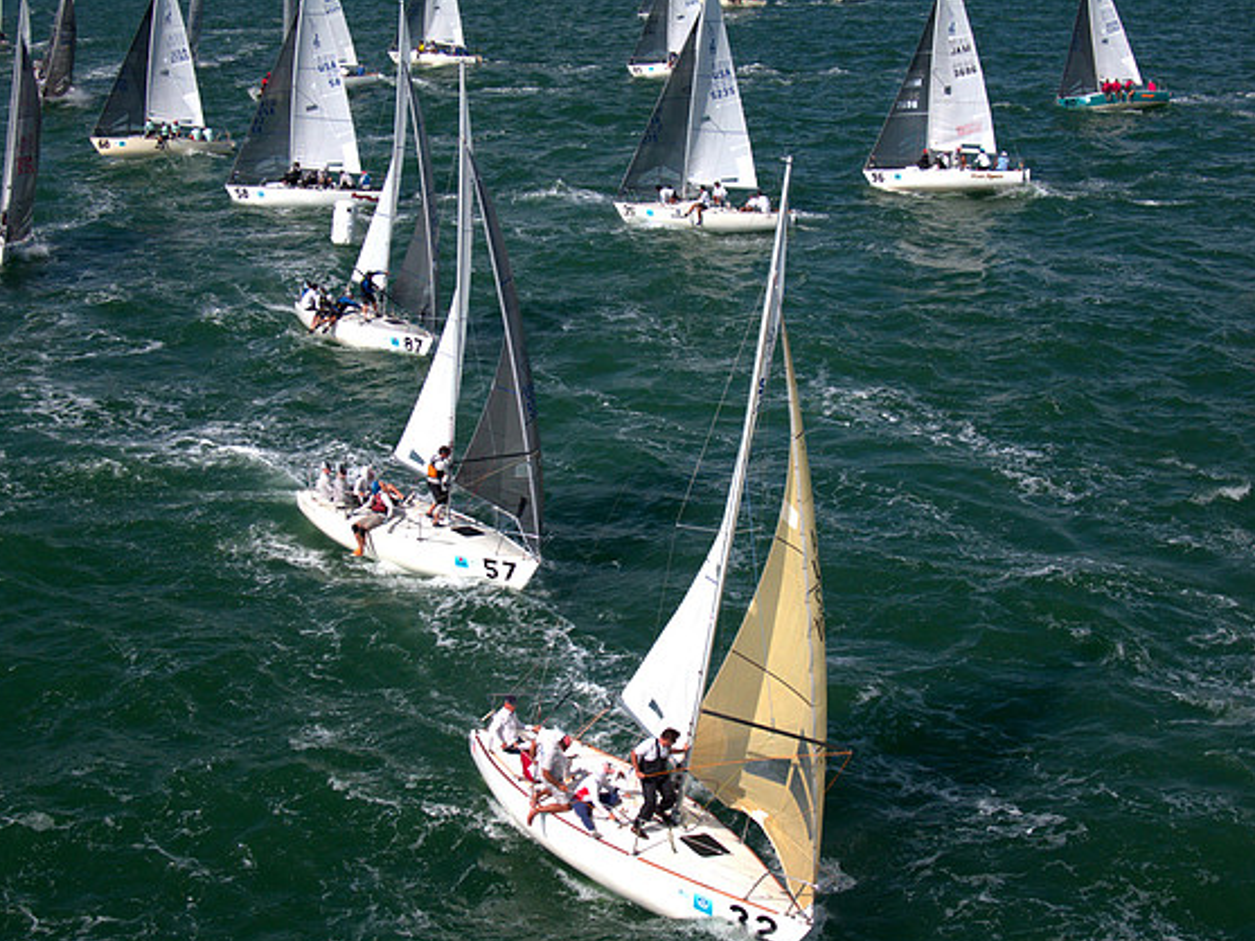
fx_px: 1813
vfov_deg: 29.1
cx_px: 635
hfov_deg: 38.2
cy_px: 487
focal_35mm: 50
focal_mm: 8.6
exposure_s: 1/1600
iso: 100
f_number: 3.8
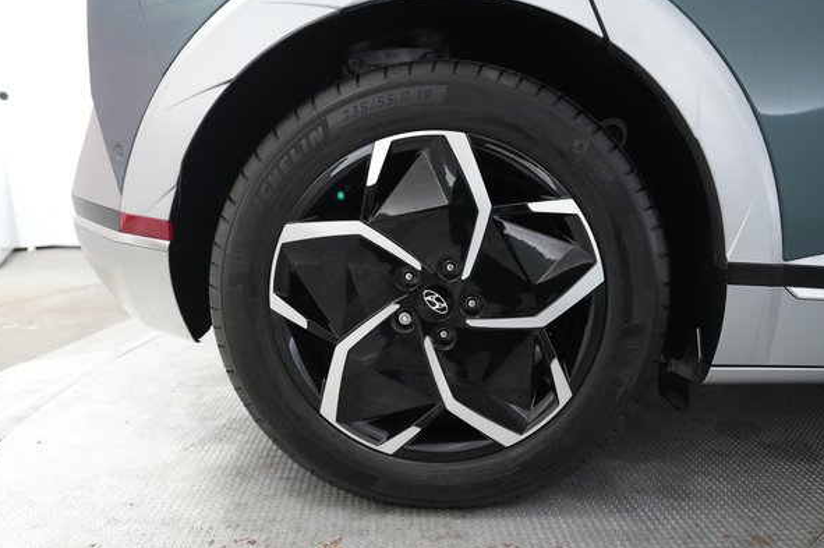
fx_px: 595
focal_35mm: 26
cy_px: 291
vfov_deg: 49.4
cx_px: 438
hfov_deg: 69.4
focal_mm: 24
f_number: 2.8
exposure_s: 1/160
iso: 4000
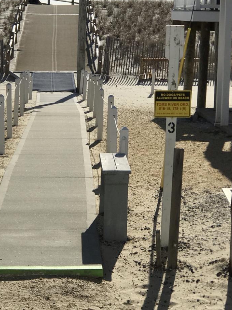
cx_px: 88
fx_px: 1107
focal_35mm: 124
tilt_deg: -1.0
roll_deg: -1.7
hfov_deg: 12.0
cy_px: 108
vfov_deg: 15.9
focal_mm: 6.6
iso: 20
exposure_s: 1/2283
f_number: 2.8
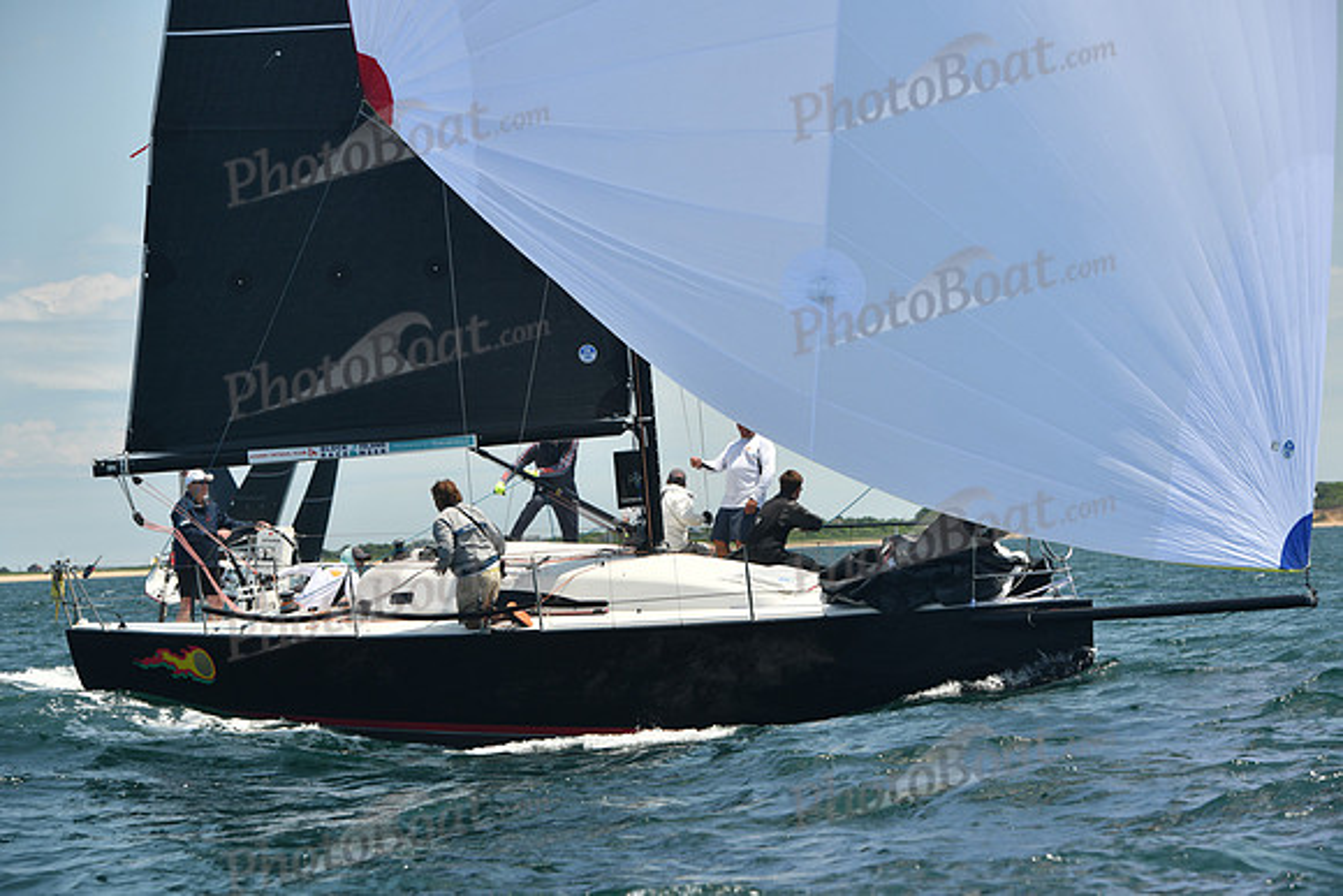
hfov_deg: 16.4
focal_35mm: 125
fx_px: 4664
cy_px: 448
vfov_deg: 11.0
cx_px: 672
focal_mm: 125
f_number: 6.3
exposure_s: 1/640
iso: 320
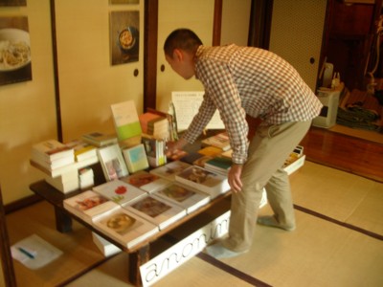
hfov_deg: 52.6
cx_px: 192
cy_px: 144
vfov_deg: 40.7
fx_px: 387
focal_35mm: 35
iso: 200
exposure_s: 1/8
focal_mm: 5.8
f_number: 2.6
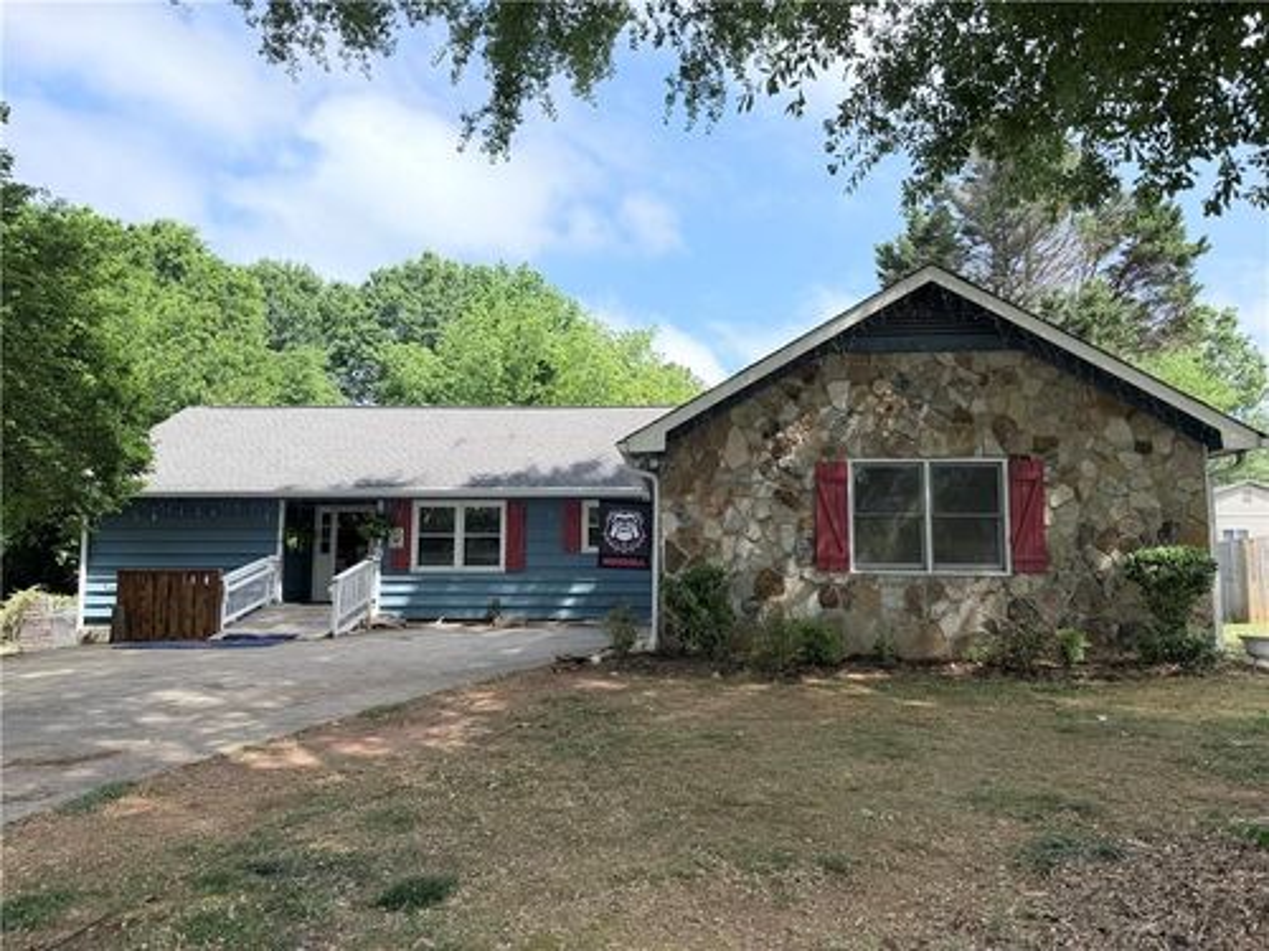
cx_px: 634
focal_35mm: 24
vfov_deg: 56.8
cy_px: 476
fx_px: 880
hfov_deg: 71.6
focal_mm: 6.76
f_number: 1.78
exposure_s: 1/2611
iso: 80
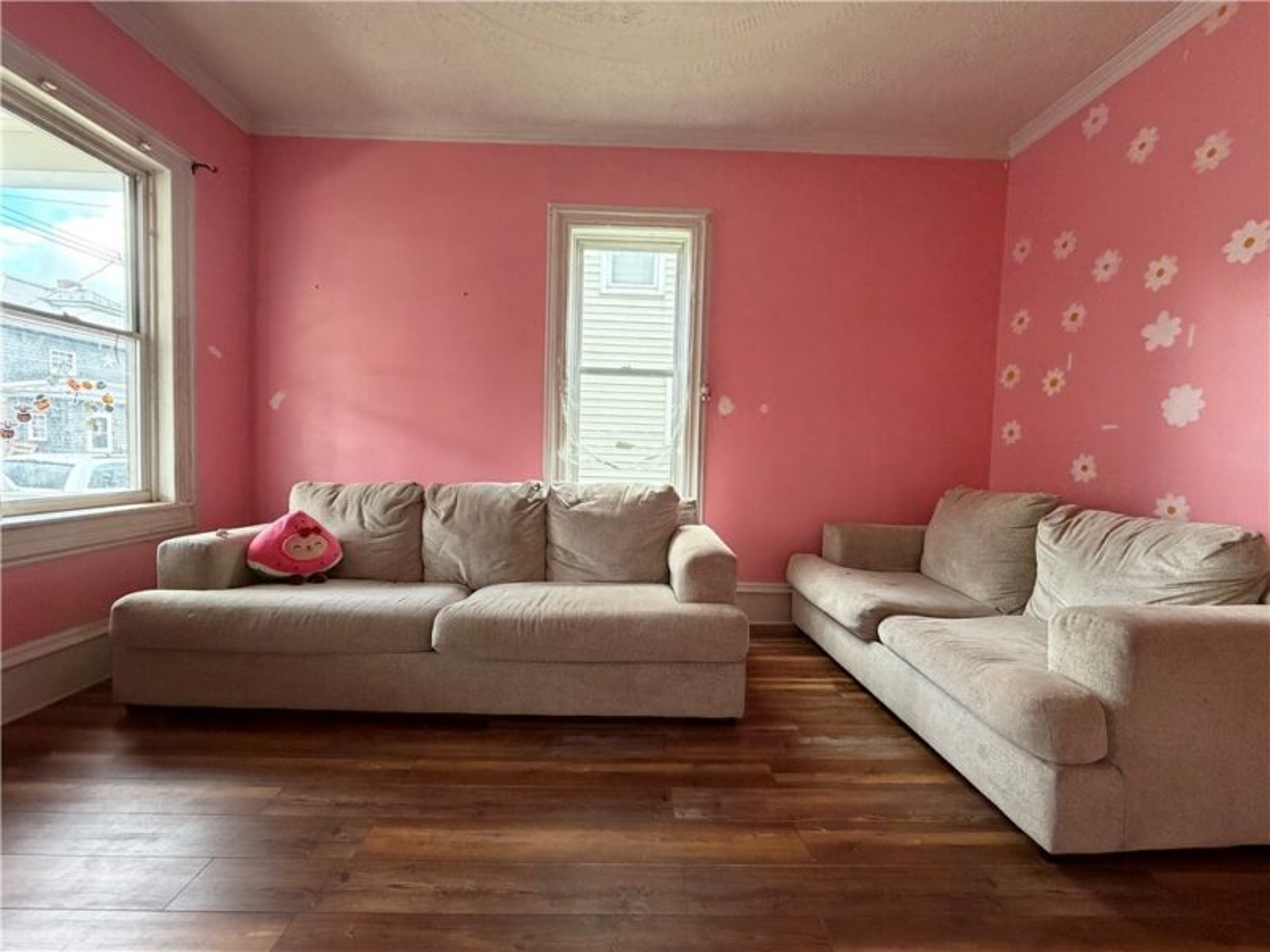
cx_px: 635
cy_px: 476
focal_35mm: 14
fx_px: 514
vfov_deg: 85.7
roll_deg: -1.6
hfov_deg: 102.1
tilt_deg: -2.7
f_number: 2.2
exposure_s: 1/60
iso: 500
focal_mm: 2.22
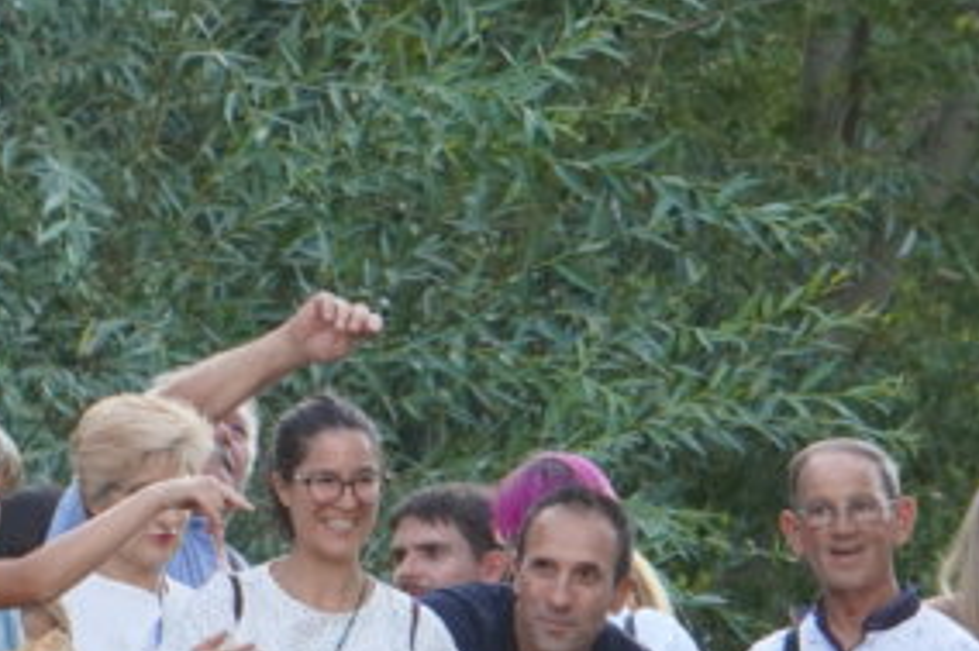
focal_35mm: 676
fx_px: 18372
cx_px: -714
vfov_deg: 2.0
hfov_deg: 3.0
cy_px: -9
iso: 400
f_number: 5.6
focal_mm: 100
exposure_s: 1/160
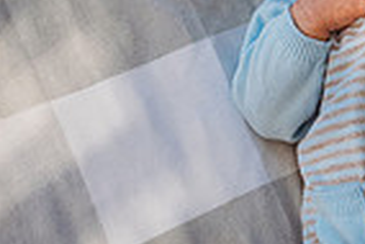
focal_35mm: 98
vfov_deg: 13.0
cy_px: -163
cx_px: 427
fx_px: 995
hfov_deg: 19.7
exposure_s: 1/160
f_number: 2.2
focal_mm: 24
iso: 1250
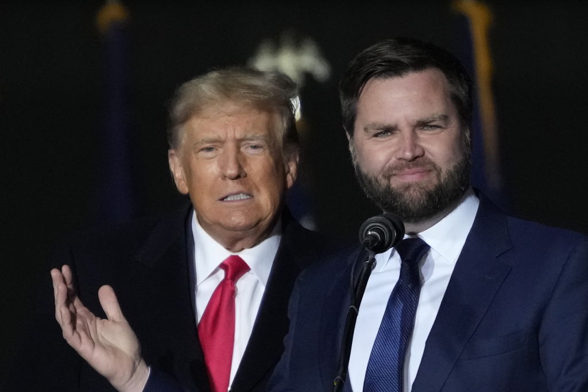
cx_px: 294
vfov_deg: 2.5
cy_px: 196
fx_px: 9066
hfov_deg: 3.7
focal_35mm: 555
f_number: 5.6
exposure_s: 1/640
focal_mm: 370
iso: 3200
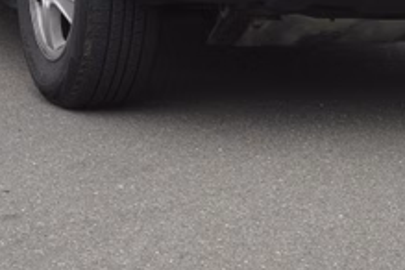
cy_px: -98
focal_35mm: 175
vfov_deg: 7.7
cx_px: 261
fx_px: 1969
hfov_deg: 11.7
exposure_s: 1/200
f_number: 7.1
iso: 100
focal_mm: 40
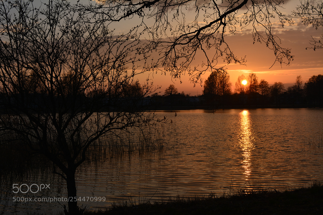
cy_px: 108
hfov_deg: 42.3
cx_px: 162
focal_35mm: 46
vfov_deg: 28.9
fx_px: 417
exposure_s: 1/320
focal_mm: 31
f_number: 9
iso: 100
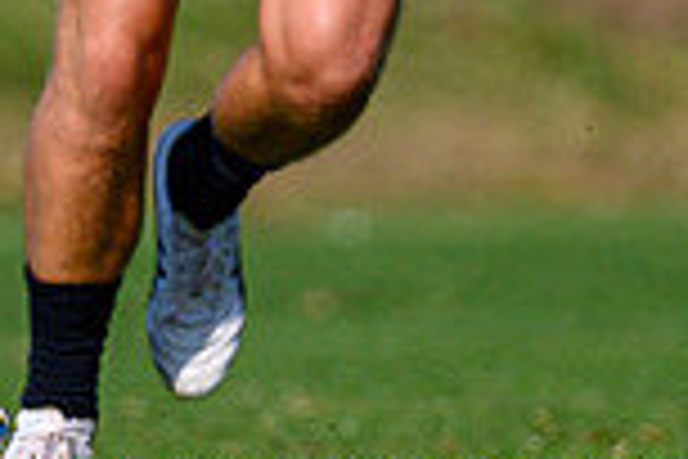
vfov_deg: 0.4
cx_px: 304
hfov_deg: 0.6
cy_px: -42
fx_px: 63100
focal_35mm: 3302
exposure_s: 1/2500
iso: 140
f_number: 4
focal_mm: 500
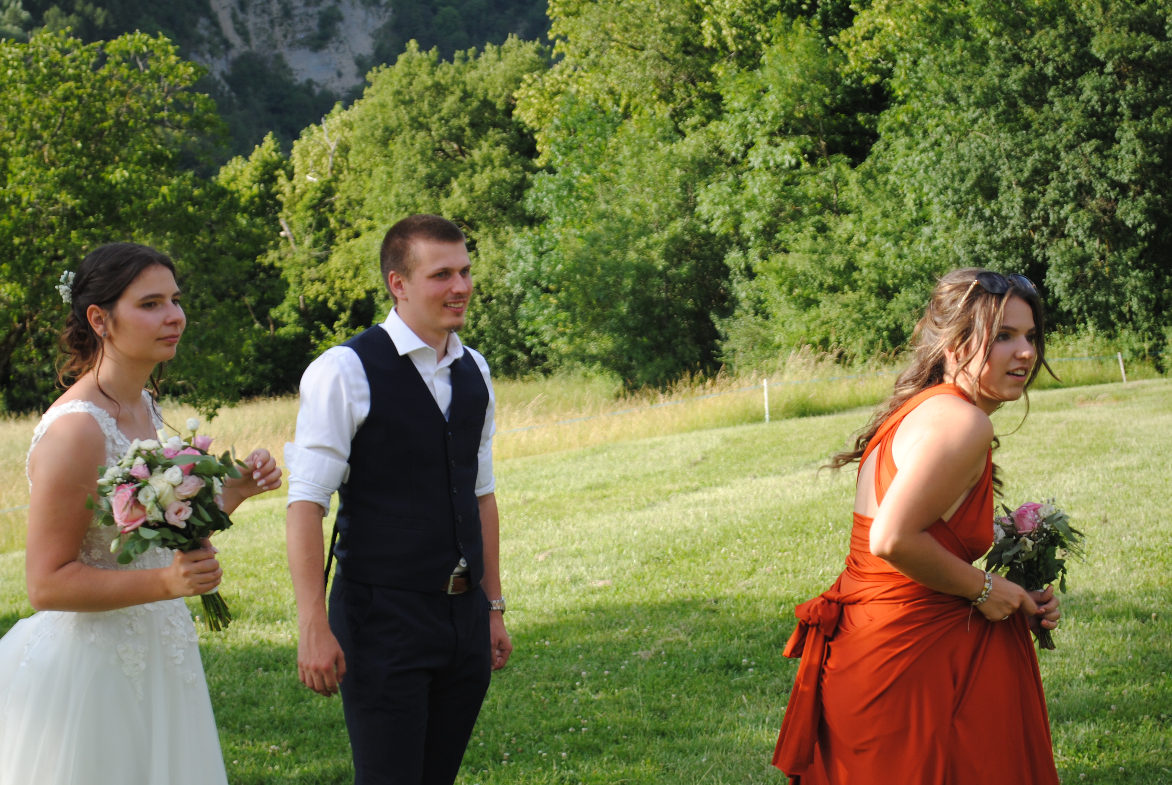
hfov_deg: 23.9
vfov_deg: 16.1
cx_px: 576
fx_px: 2771
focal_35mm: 85
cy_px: 366
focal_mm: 48
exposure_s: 1/125
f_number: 5.6
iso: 100
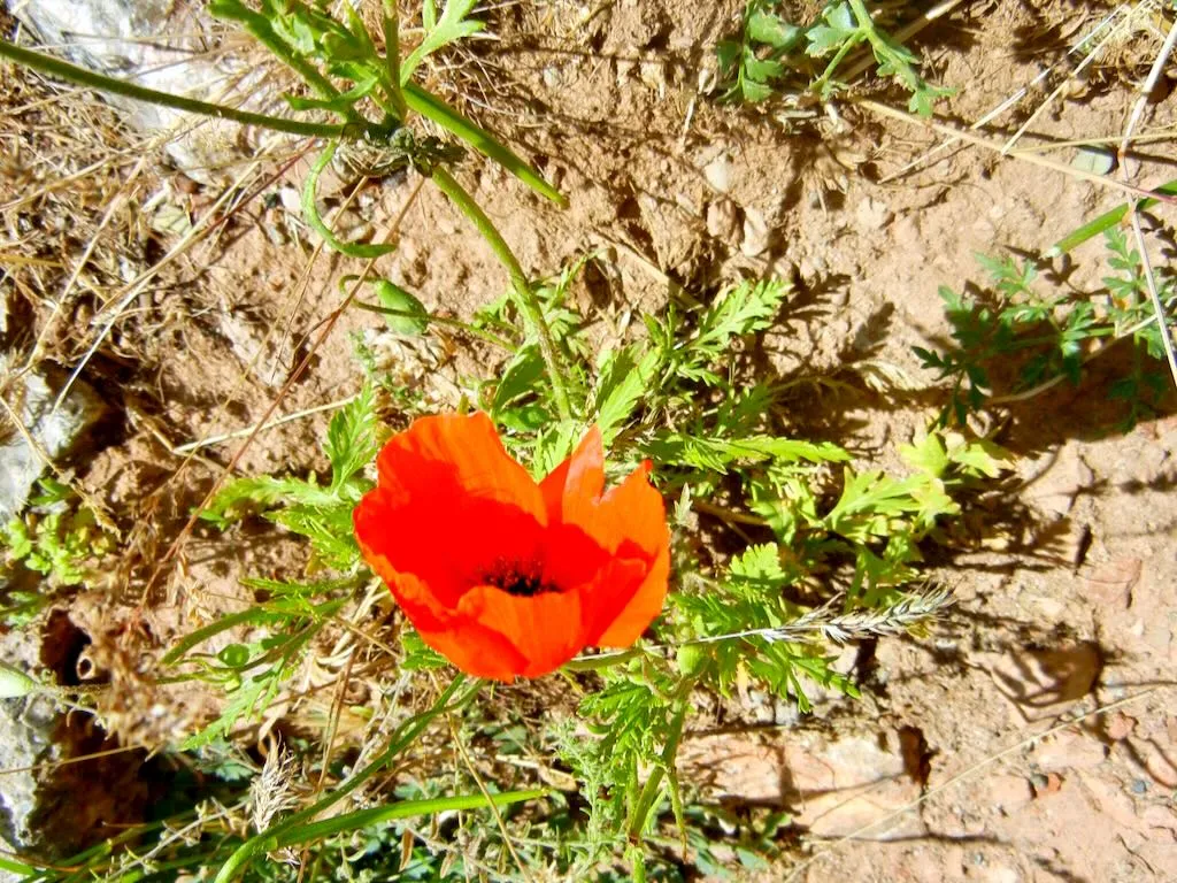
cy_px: 442
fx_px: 1020
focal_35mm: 30
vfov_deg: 46.8
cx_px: 588
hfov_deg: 60.0
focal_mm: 5.4
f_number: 7
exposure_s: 1/518
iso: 160
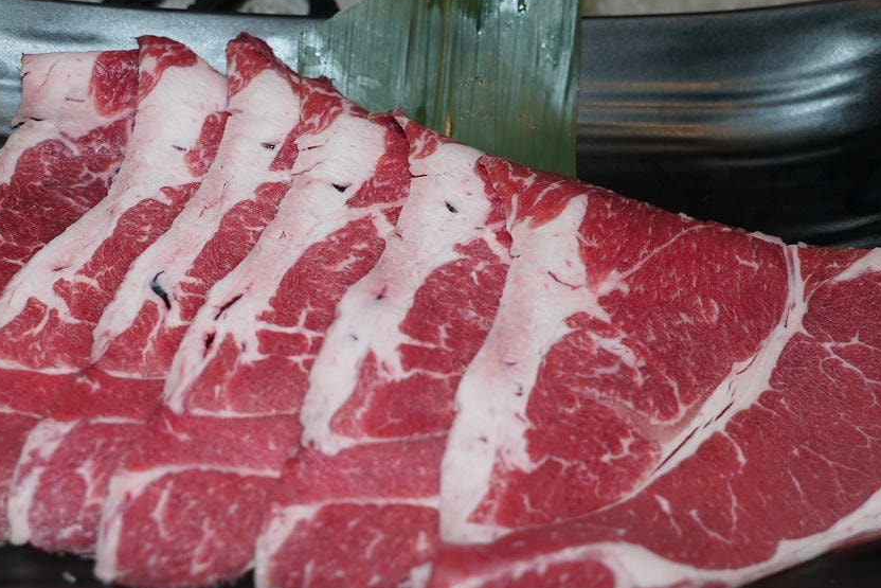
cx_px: 418
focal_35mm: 62
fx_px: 1517
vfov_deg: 21.9
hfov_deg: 32.4
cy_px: 239
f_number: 4
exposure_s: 1/160
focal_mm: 43
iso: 800
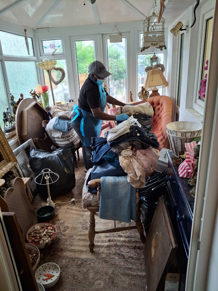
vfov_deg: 69.4
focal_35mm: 25
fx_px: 210
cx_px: 109
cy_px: 146
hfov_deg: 54.9
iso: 160
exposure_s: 1/100
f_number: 1.8
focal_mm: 4.69
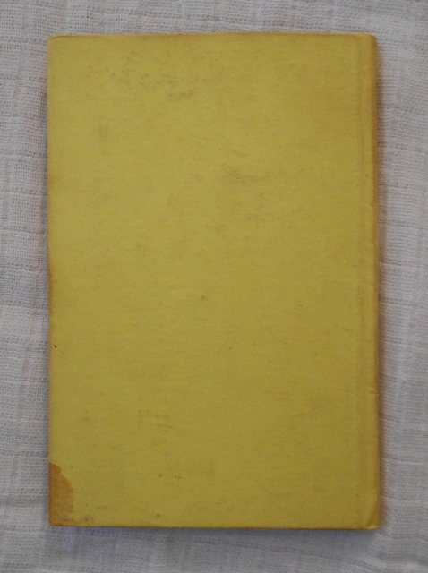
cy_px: 286
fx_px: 430
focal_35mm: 26
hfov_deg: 52.9
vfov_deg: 67.4
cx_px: 214
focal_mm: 4.6
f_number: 3.2
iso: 400
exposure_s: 1/30
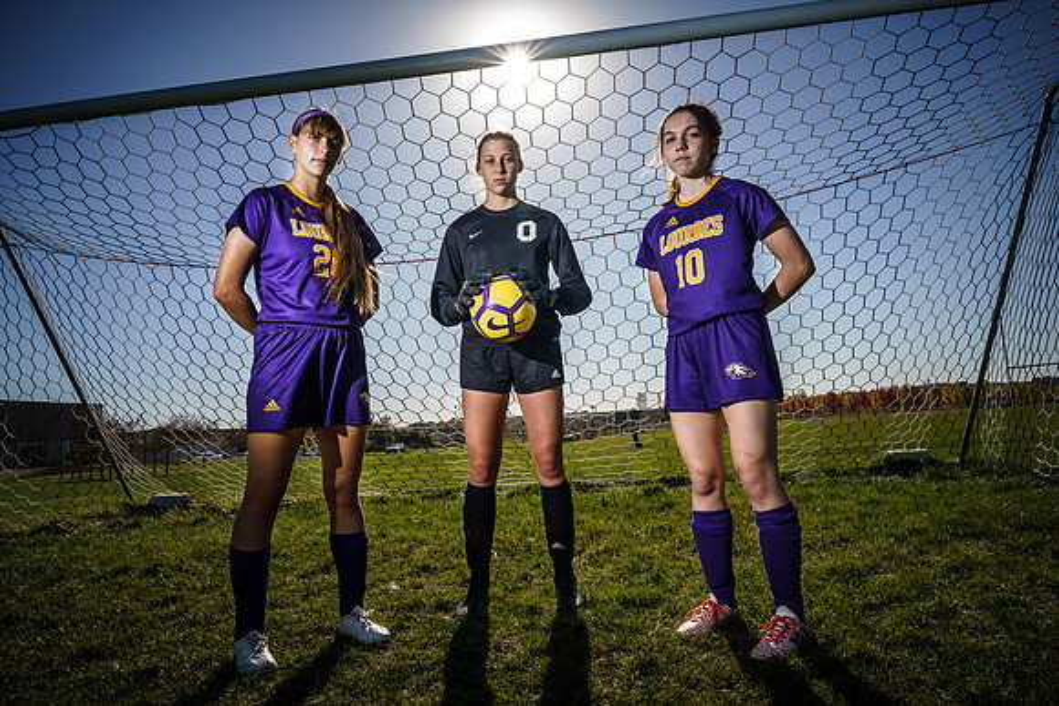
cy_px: 353
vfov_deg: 53.2
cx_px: 530
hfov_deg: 73.7
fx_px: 706
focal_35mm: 24
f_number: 11
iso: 50
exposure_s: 1/160
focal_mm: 24
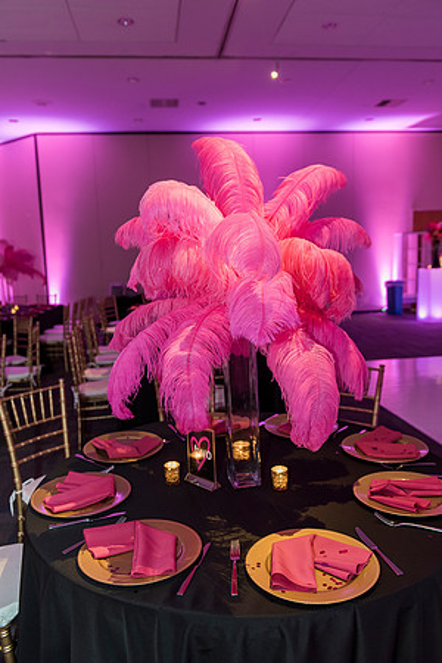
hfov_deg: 45.0
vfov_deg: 63.7
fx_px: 534
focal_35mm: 29
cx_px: 221
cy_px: 332
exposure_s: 1/60
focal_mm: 29
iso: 1600
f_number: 3.2
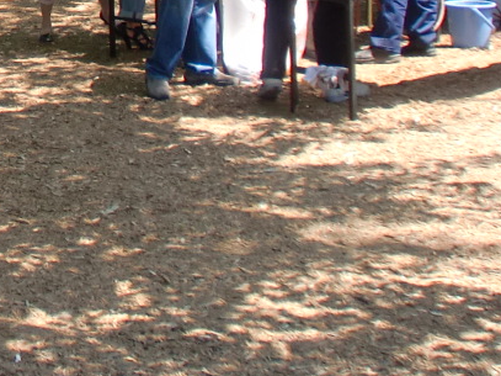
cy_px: -228
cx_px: -252
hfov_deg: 16.3
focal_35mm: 110
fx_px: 1592
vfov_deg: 12.6
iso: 64
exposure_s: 1/200
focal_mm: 4.65
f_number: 2.6
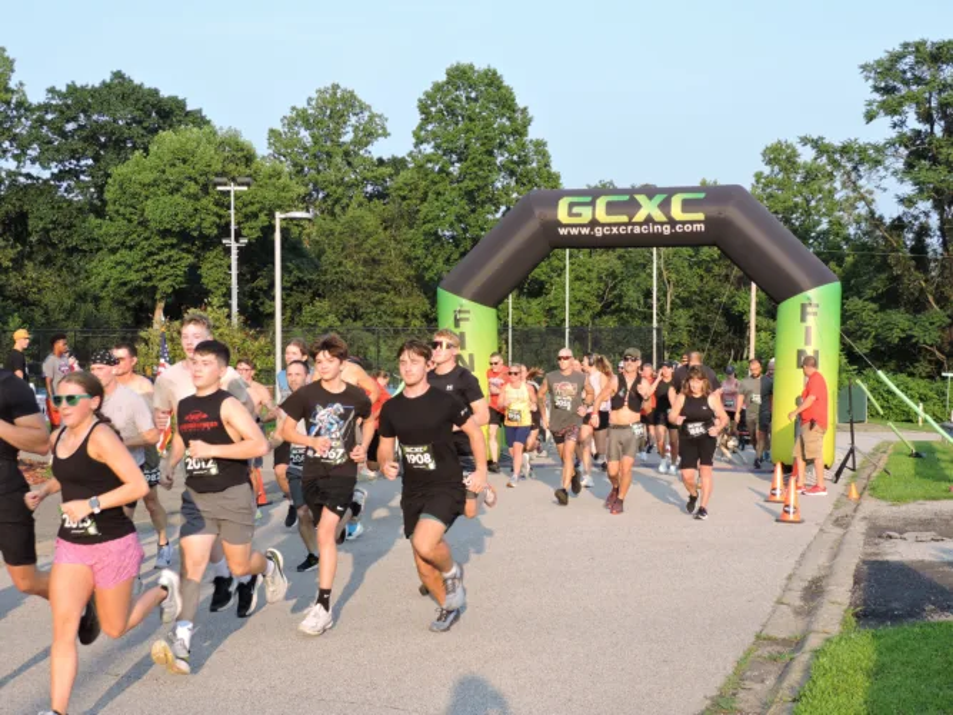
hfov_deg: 38.2
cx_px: 476
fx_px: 1376
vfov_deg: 29.1
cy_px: 358
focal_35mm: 50
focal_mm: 8.9
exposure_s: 1/250
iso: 100
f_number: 3.6
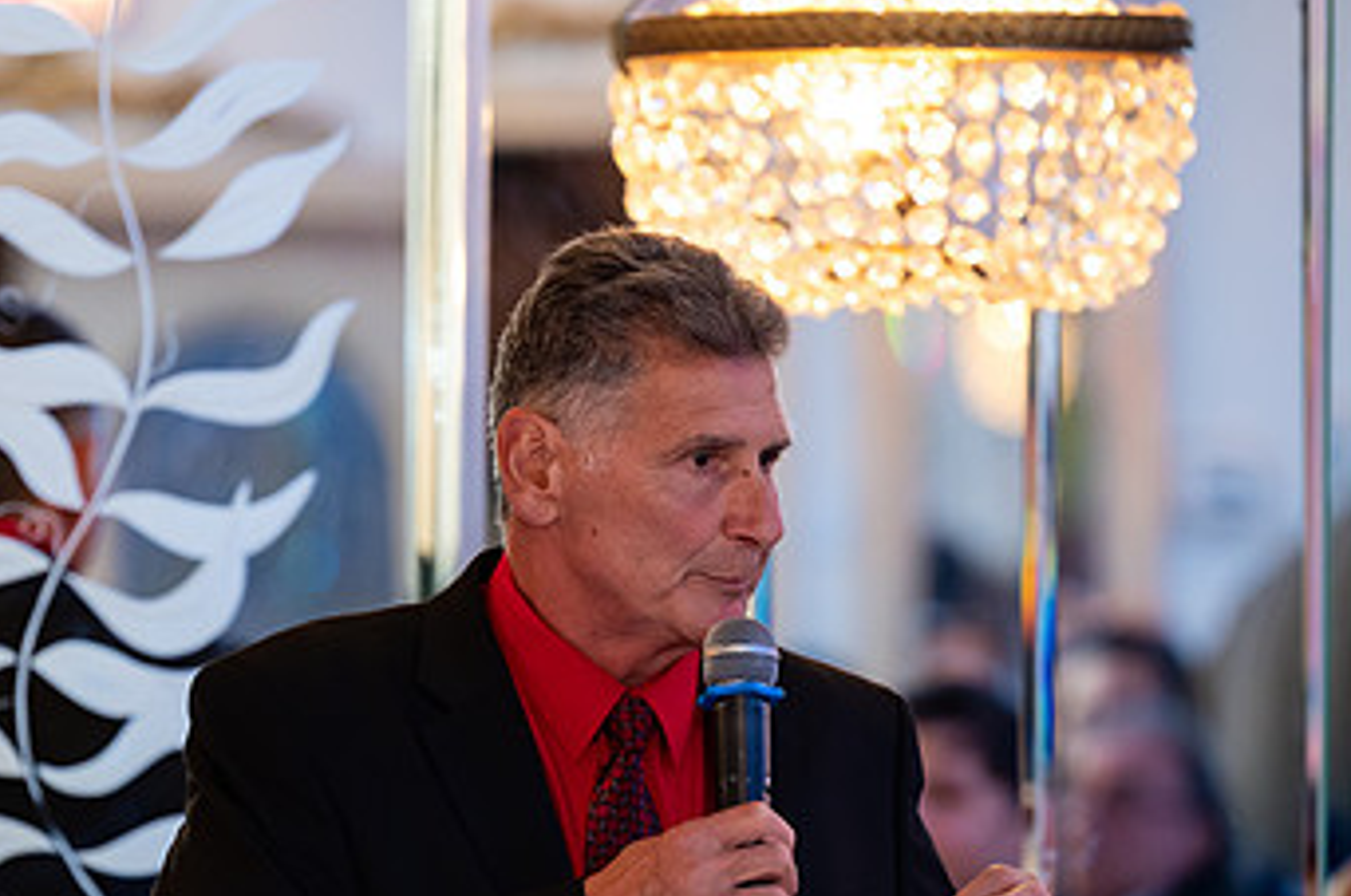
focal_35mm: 318
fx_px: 11917
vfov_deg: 4.3
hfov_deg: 6.5
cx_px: 517
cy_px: 694
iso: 1600
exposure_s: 1/200
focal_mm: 180
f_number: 3.2
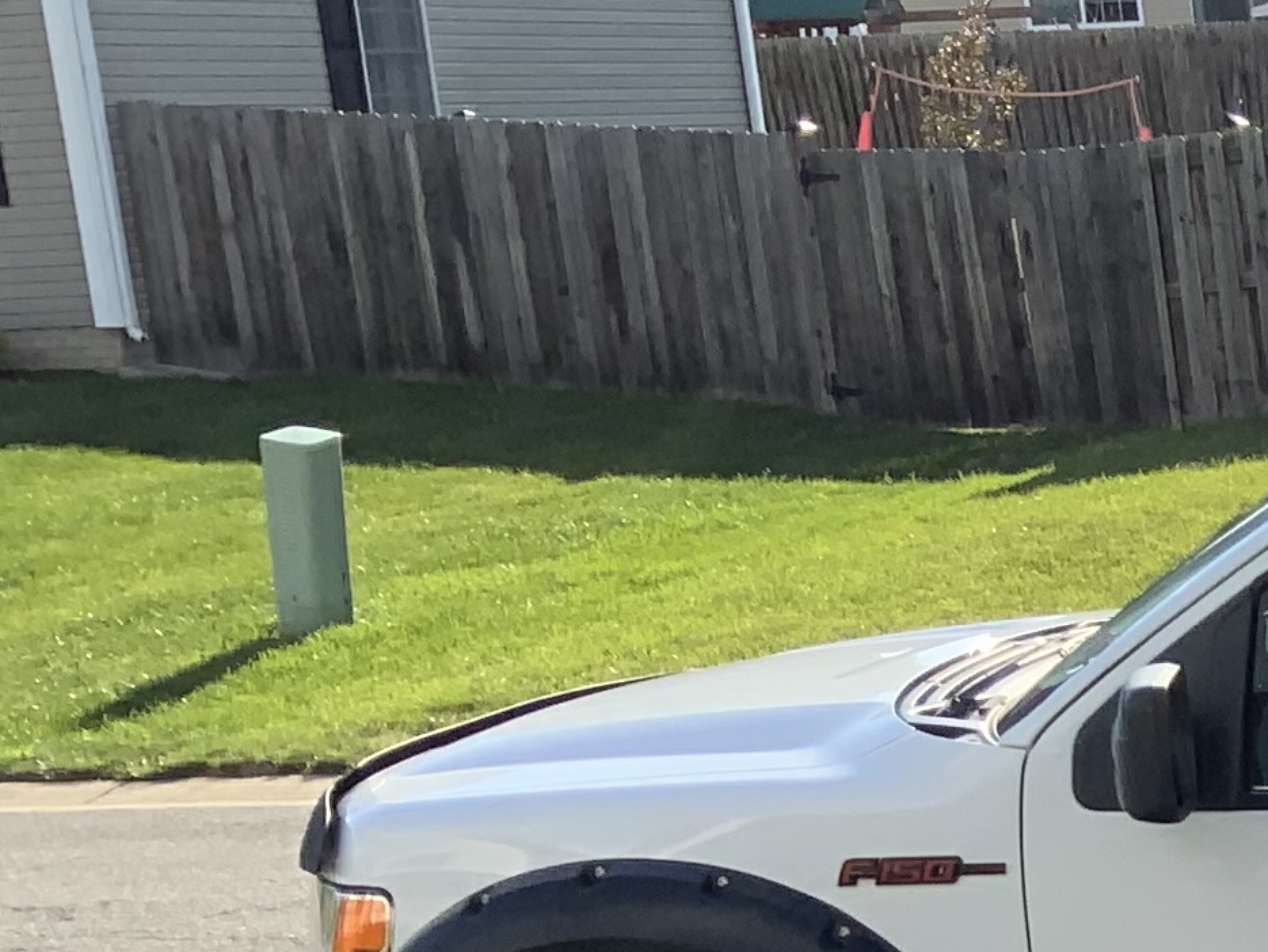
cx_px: 2726
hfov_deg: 13.1
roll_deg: +1.8
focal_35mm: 125
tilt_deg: -11.6
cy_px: 1092
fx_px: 4581
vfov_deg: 11.7
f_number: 1.8
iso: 16
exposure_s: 1/749
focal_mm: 3
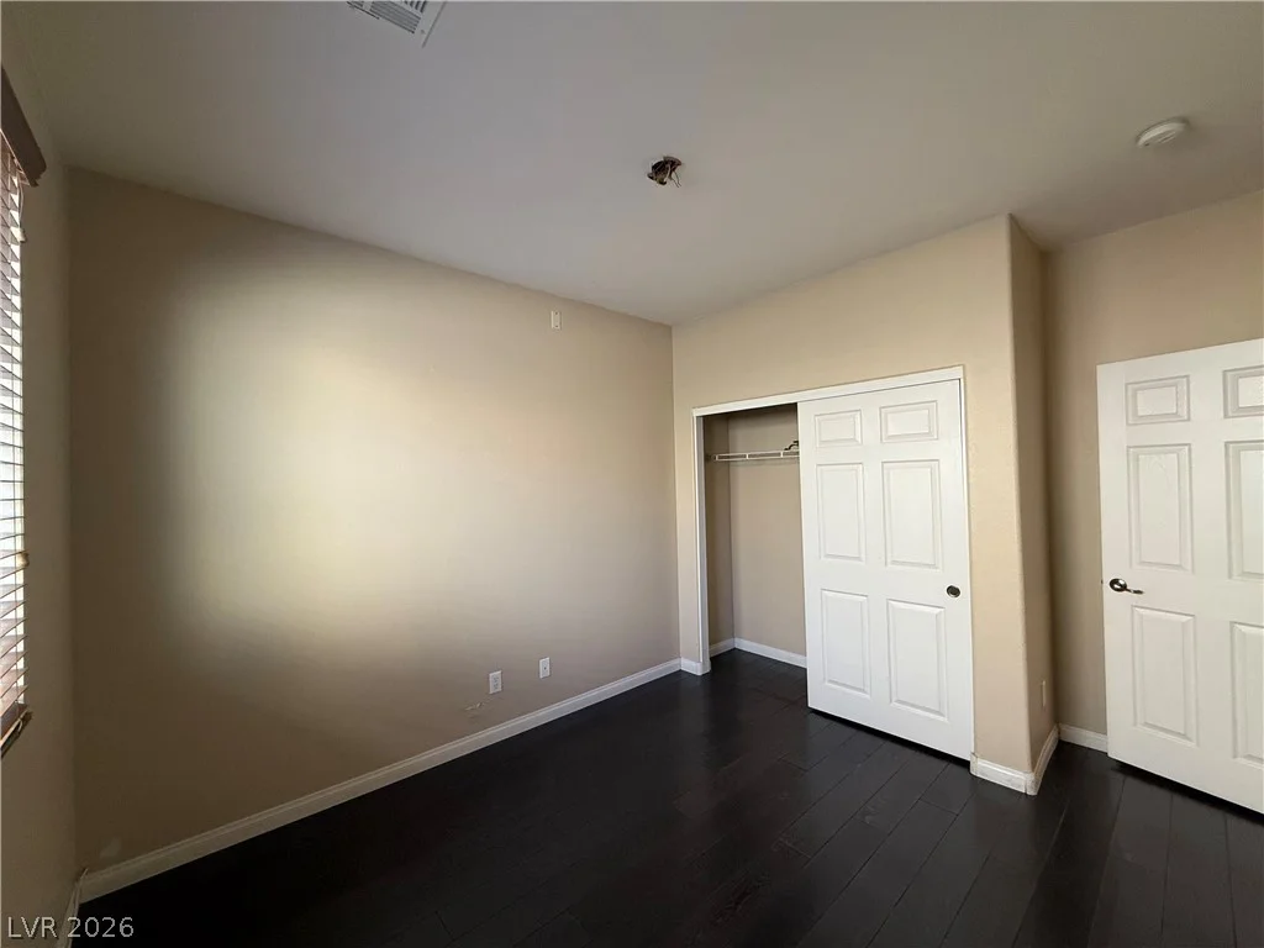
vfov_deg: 85.7
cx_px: 632
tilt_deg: +0.8
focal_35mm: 14
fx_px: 511
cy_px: 474
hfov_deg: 102.1
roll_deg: +0.9
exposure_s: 1/120
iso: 250
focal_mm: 2.22
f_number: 2.2
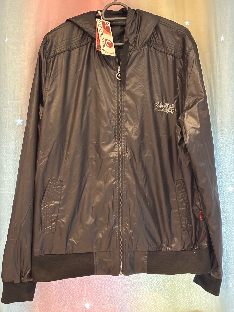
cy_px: 156
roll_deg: -0.2
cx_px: 117
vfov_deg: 36.8
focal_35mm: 52
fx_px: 469
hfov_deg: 28.0
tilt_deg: -1.8
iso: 400
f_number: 1.6
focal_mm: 5.96
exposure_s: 1/25
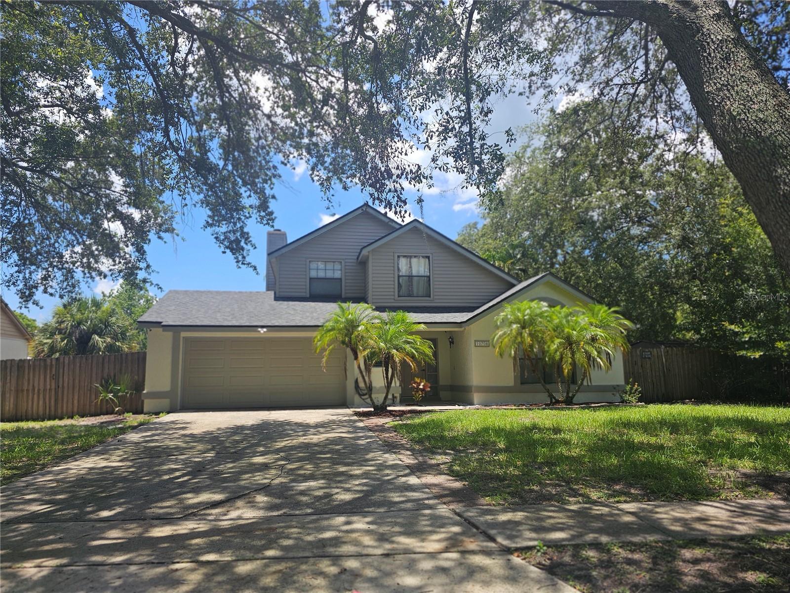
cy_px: 296
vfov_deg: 58.9
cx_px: 395
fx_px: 525
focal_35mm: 23
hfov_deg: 73.9
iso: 10
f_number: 1.7
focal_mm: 6.3
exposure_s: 1/500
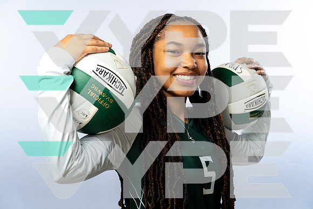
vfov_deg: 20.6
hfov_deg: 30.5
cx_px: 156
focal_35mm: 66
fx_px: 574
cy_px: 104
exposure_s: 1/250
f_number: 5.6
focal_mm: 66
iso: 250
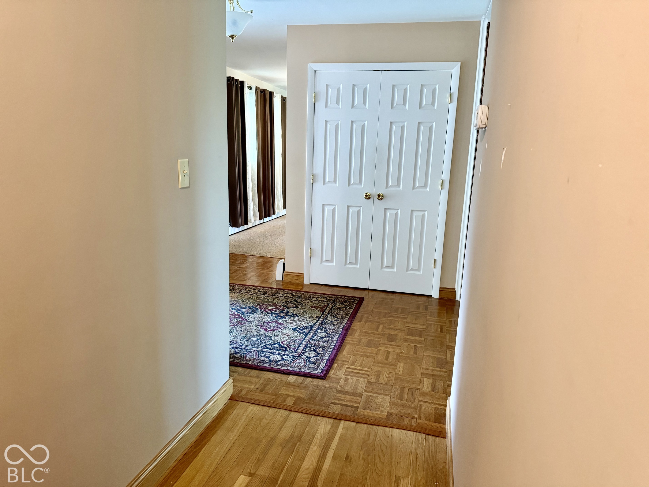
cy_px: 244
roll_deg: -1.5
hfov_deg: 71.6
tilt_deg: -11.2
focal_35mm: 24
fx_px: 450
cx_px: 324
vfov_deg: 56.8
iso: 500
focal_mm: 6.76
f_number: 1.78
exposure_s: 1/60
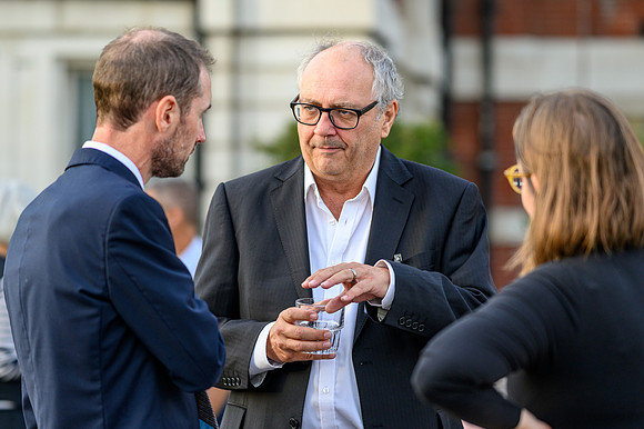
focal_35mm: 129
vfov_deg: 10.6
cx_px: 322
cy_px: 214
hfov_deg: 15.9
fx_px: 2310
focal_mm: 85
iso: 220
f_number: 1.8
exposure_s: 1/640
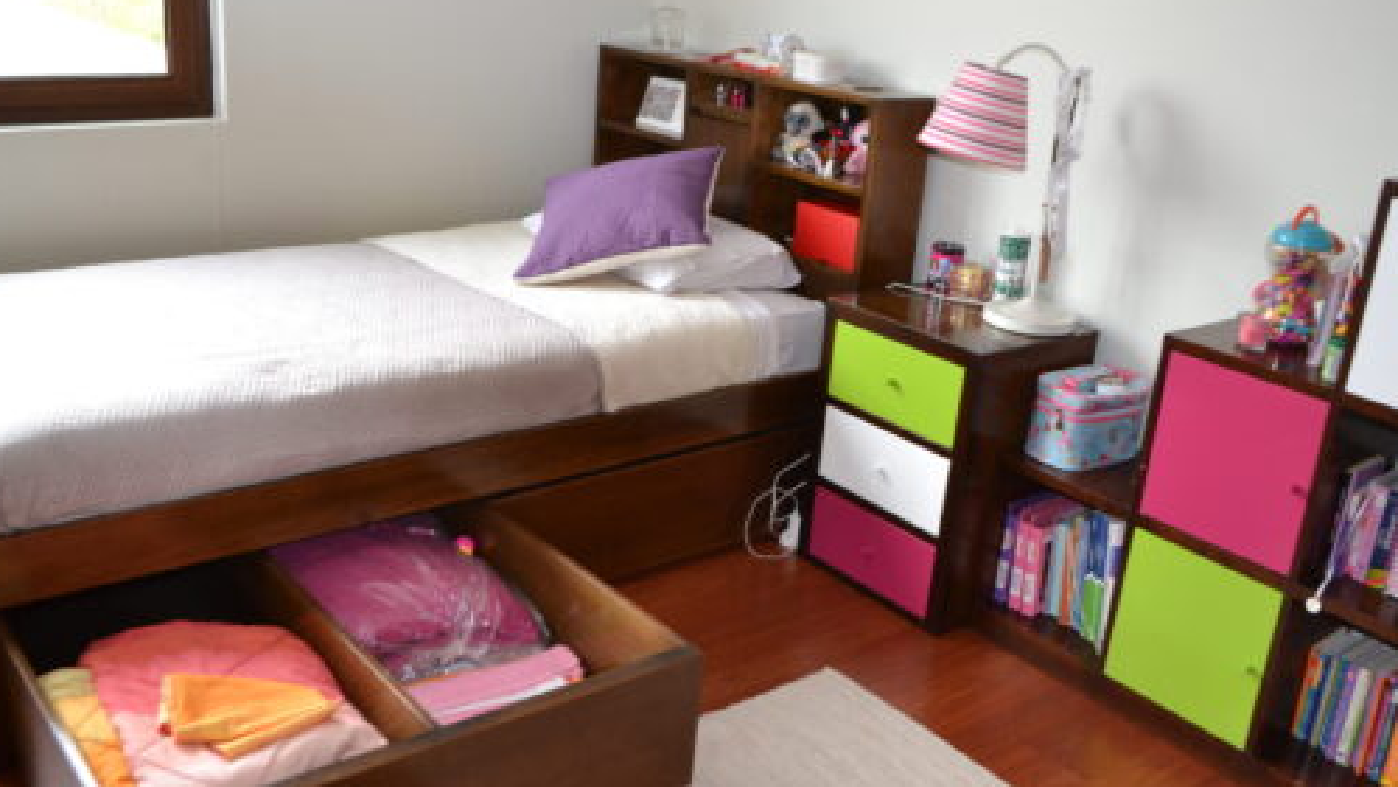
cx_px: 714
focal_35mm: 34
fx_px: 1261
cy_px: 386
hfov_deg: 58.0
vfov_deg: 34.7
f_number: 3.5
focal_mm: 18
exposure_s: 1/60
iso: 400
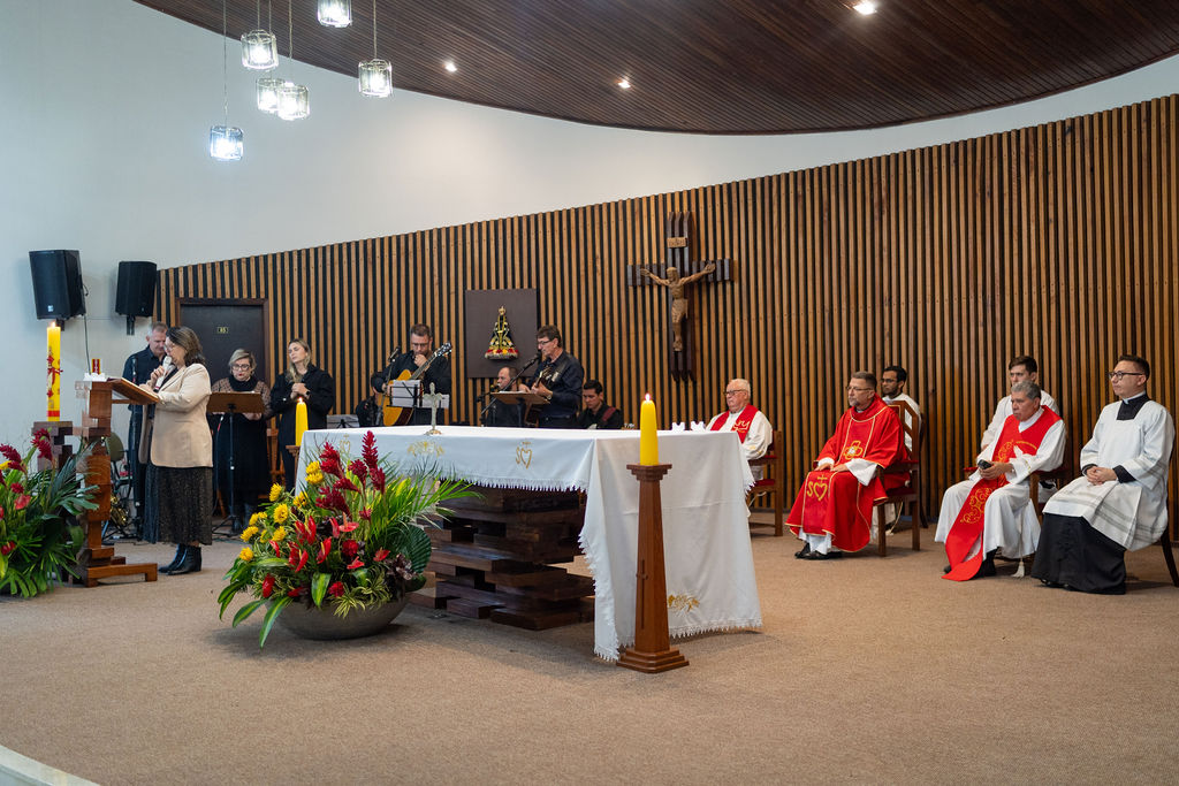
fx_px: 1221
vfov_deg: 35.7
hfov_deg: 51.5
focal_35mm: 37
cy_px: 394
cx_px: 611
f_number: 1.8
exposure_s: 1/160
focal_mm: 35
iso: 1000
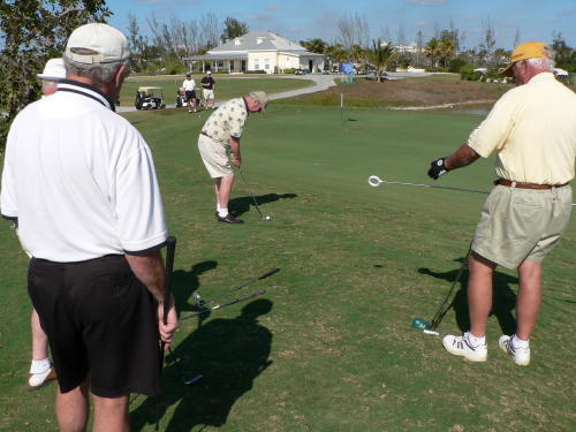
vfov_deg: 40.7
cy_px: 216
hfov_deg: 52.6
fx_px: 582
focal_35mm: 35
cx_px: 288
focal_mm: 6
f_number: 5.6
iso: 64
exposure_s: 1/500
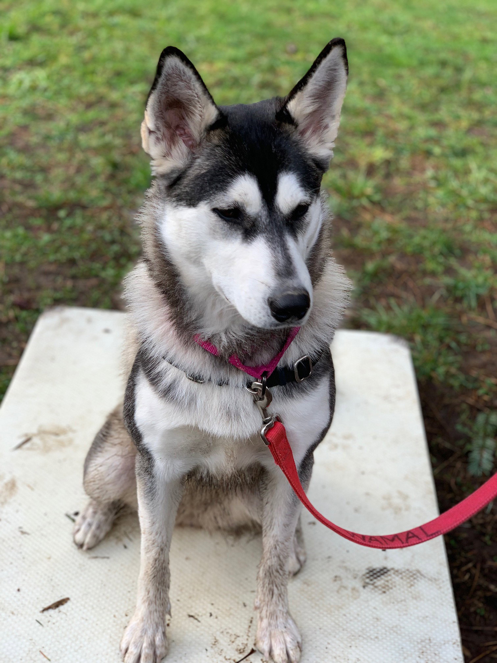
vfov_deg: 36.8
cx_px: 248
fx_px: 995
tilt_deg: -29.0
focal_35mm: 52
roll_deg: -6.3
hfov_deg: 28.0
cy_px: 332
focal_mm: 6
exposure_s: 1/167
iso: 16
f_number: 2.4
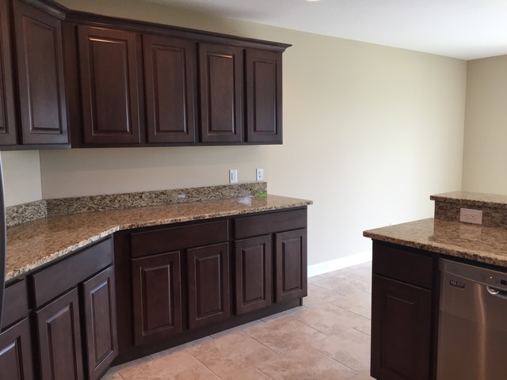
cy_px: 190
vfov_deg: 48.2
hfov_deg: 61.7
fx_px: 425
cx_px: 254
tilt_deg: -7.0
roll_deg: +0.7
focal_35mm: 29
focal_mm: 4.15
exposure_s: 1/33
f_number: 2.2
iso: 32
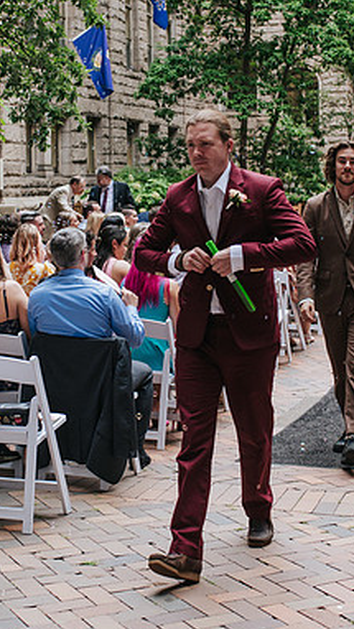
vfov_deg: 30.9
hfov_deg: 17.7
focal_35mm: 68
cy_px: 261
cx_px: 129
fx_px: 1134
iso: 800
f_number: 4
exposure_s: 1/400
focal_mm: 35
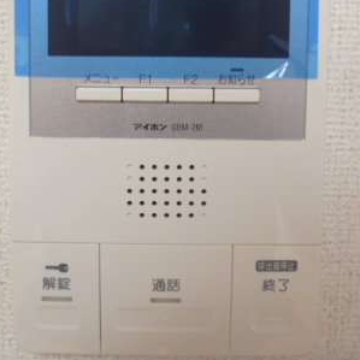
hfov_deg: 32.2
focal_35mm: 53
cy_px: 89
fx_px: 624
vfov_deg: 31.6
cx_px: 158
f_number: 2.8
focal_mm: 5
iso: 80
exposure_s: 1/8
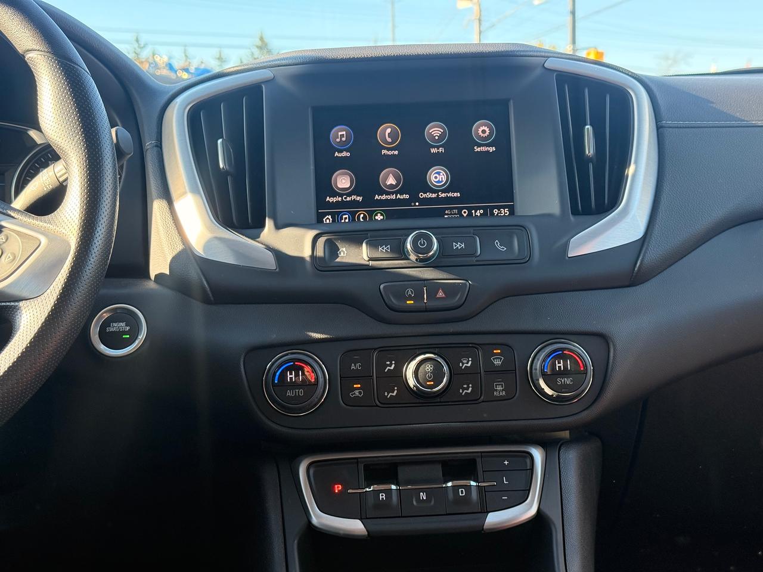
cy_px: 286
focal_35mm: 48
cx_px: 382
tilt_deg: -6.3
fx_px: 1058
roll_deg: +0.8
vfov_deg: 30.3
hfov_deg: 39.7
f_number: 1.78
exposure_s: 1/197
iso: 200
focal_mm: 6.76
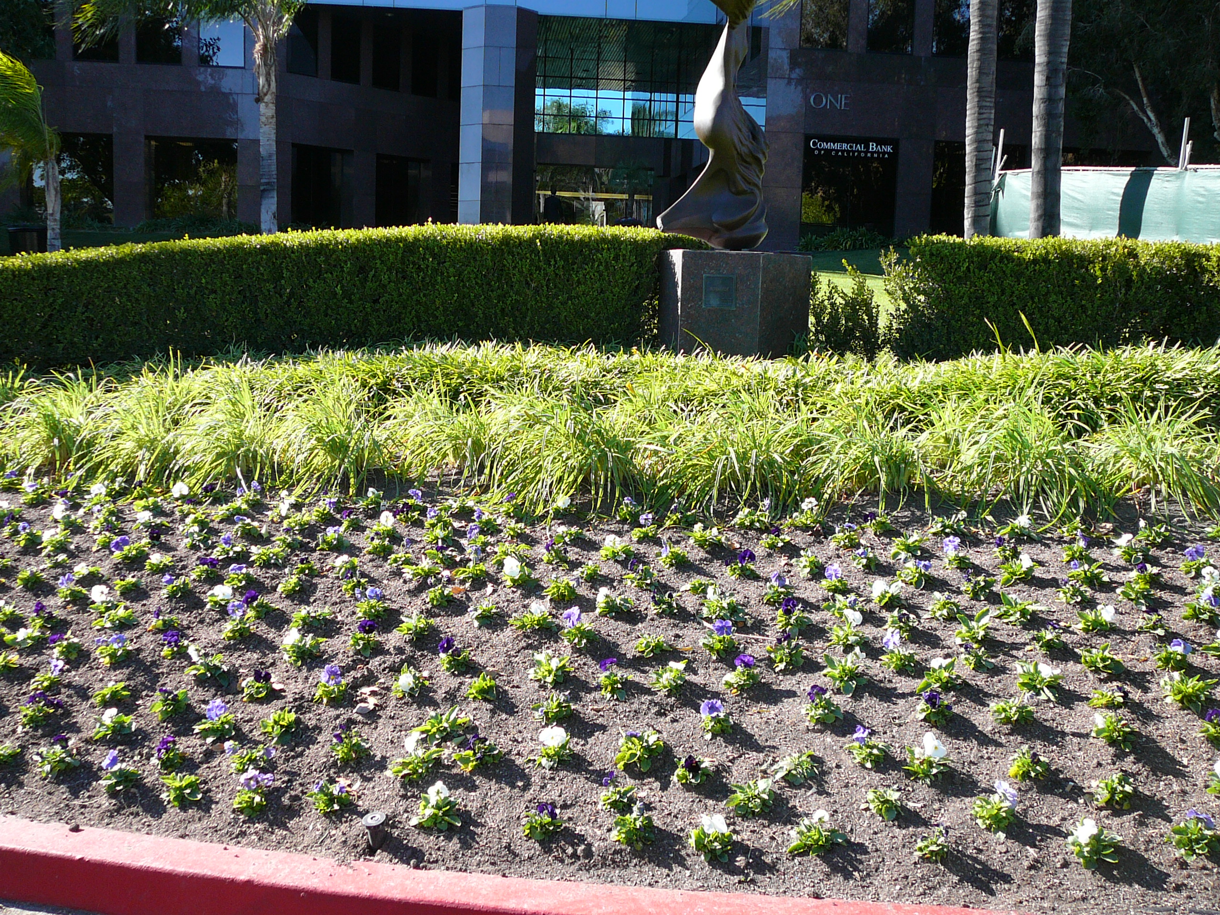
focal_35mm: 35
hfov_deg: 52.6
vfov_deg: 40.7
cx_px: 610
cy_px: 458
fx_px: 1234
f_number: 2.8
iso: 80
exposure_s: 1/320
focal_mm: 5.2
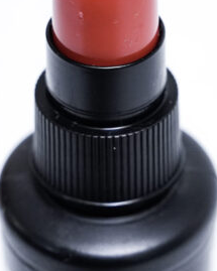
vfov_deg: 11.3
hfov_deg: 9.0
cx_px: 154
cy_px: 69
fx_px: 1374
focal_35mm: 171
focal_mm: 70
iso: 3200
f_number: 8
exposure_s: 1/250
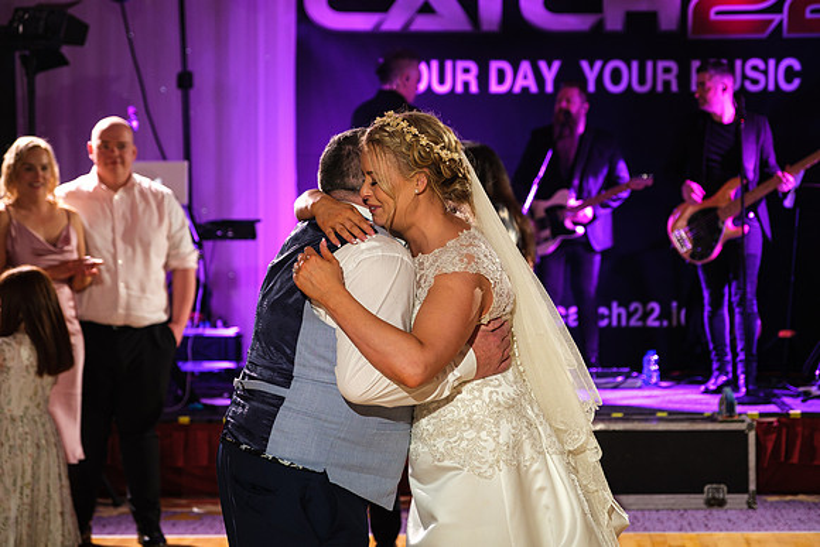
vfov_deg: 15.5
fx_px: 2005
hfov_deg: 23.1
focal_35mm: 88
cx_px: 428
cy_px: 261
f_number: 2.8
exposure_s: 1/160
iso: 800
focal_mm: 55
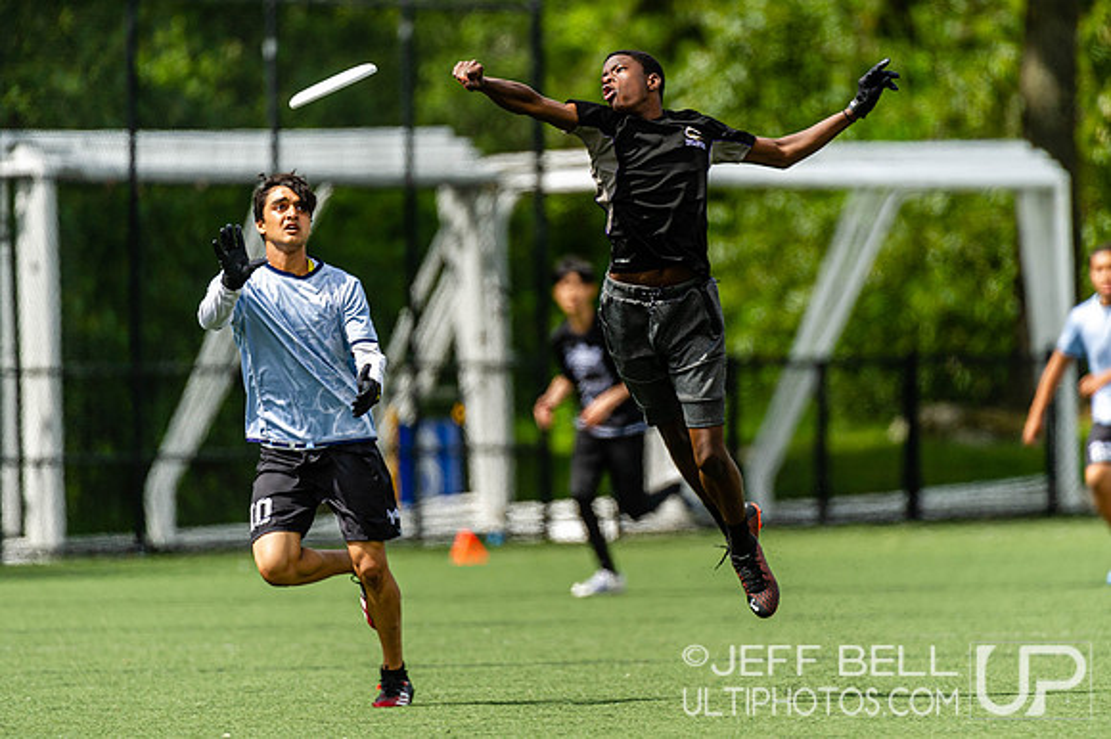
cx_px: 632
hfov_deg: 4.2
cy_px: 328
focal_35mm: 492
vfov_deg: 2.8
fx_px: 15171
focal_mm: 400
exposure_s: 1/1000
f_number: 4
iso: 320
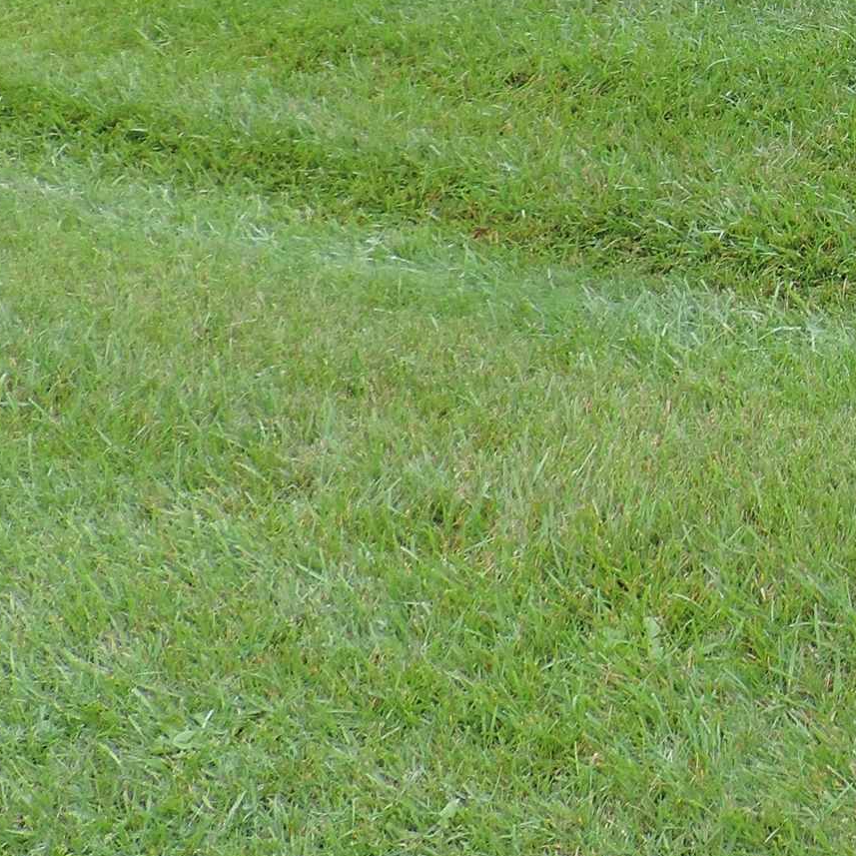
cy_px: -152
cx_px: 1343
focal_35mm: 76
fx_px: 2126
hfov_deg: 19.4
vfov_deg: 21.3
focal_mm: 4.3
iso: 100
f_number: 3
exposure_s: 1/160
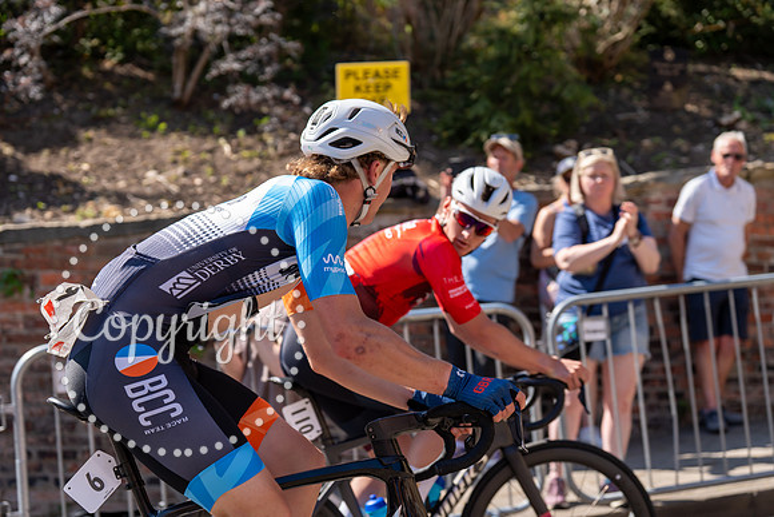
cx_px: 387
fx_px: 1505
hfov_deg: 28.8
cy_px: 258
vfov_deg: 19.5
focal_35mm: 70
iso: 160
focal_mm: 70
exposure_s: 1/1000
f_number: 3.5
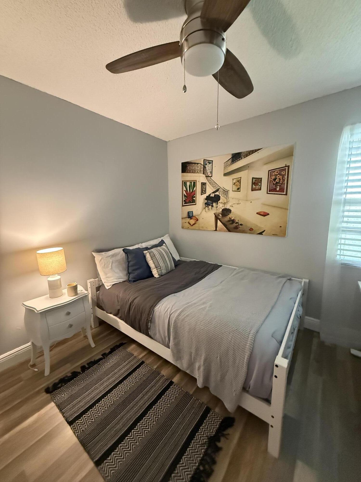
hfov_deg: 85.7
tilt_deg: -10.6
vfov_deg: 102.1
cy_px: 241
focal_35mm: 14
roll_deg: +1.0
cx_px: 180
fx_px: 195
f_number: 2.2
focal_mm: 2.22
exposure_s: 1/60
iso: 1250
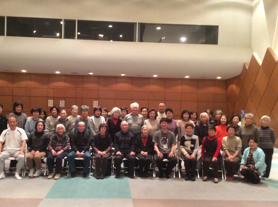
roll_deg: -1.4
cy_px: 109
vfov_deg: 36.7
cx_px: 129
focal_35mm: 39
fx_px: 313
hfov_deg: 47.9
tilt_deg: -3.0
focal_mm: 3.3
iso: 250
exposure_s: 1/20
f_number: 2.4
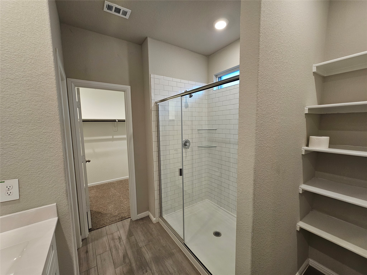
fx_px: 138
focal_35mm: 13
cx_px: 184
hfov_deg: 106.2
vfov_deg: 89.9
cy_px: 138
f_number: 2.2
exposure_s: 1/60
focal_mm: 2.2
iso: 125
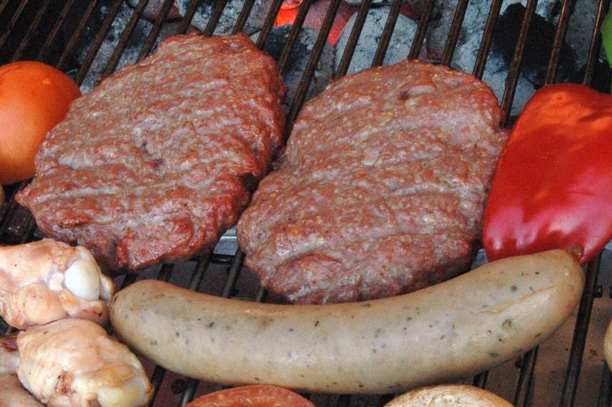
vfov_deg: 18.9
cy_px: 248
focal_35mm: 72
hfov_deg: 28.1
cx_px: 251
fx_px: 1220
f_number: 20
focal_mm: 29
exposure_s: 1/30
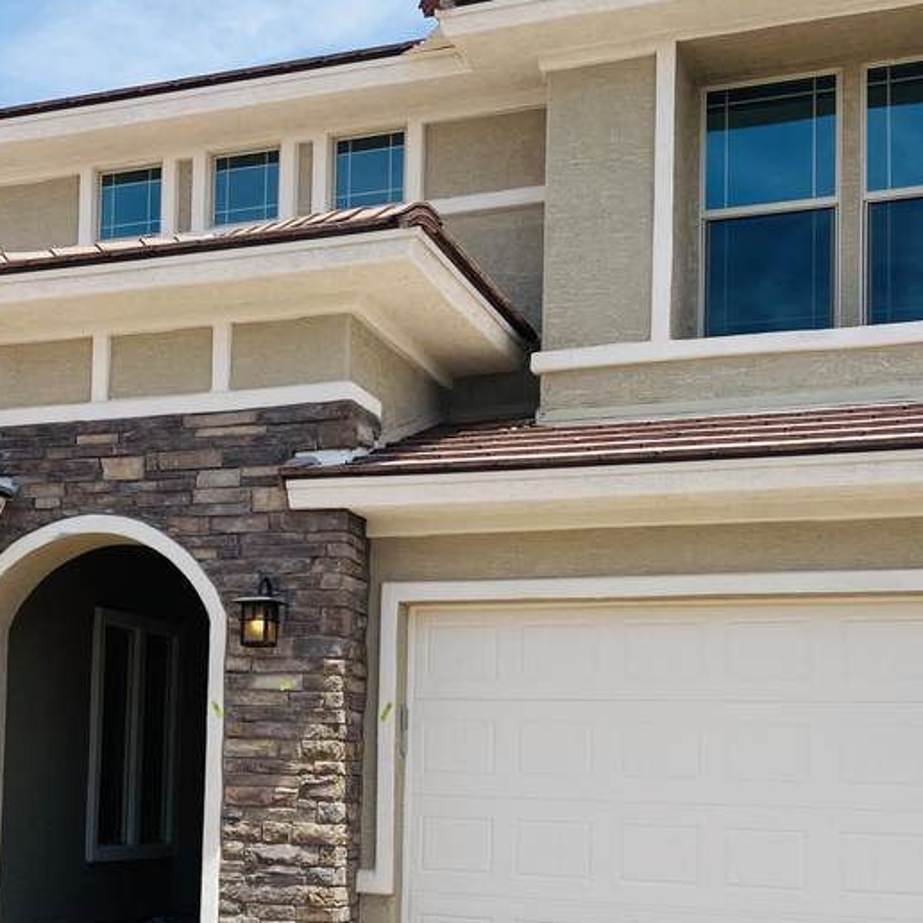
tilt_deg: +4.0
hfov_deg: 29.2
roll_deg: -0.5
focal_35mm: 57
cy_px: 701
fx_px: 1720
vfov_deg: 29.5
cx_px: 152
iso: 32
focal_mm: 4.25
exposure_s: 1/2571
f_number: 1.8
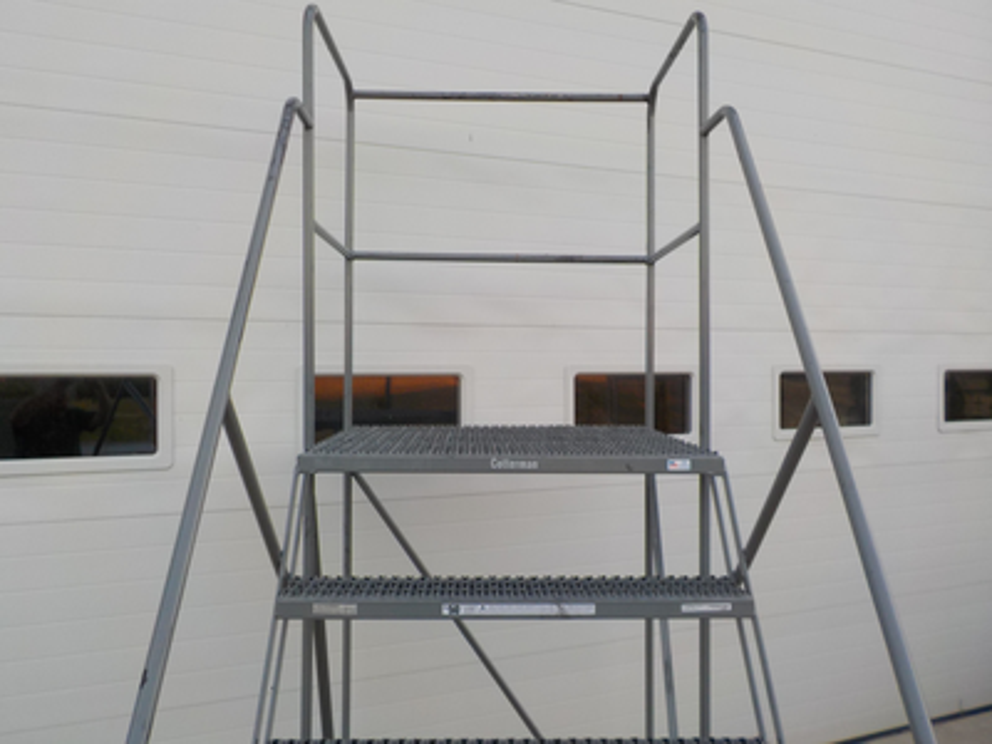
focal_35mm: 30
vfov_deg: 46.8
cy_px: 372
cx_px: 496
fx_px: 860
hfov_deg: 60.0
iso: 125
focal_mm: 4.1
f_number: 3.3
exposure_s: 1/80
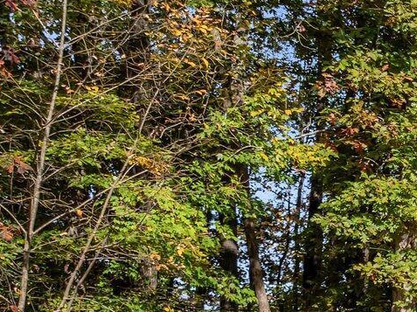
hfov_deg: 14.9
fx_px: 1240
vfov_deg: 13.6
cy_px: 455
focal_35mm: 103
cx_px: 883
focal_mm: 12.29
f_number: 2.8
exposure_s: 1/1250
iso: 110
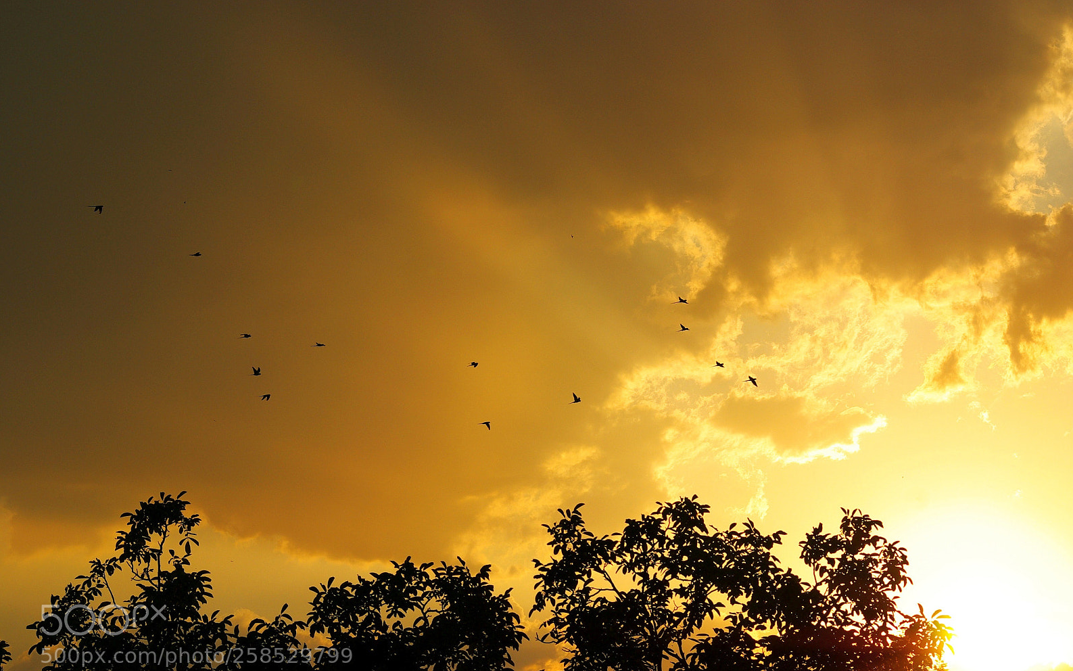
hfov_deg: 19.3
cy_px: 347
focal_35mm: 108
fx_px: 3158
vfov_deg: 12.1
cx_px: 540
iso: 100
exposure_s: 1/500
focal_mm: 70
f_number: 8
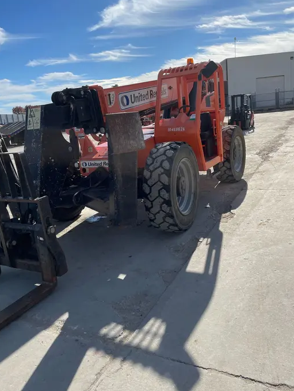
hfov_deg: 49.8
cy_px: 187
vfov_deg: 63.4
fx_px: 317
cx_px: 146
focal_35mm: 28
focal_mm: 4.2
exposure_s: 1/5814
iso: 50
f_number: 1.6
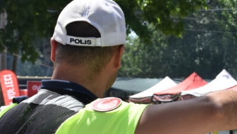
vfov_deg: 7.9
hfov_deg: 13.8
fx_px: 962
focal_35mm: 153
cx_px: 253
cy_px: 93
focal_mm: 30
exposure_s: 1/500
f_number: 8
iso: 200
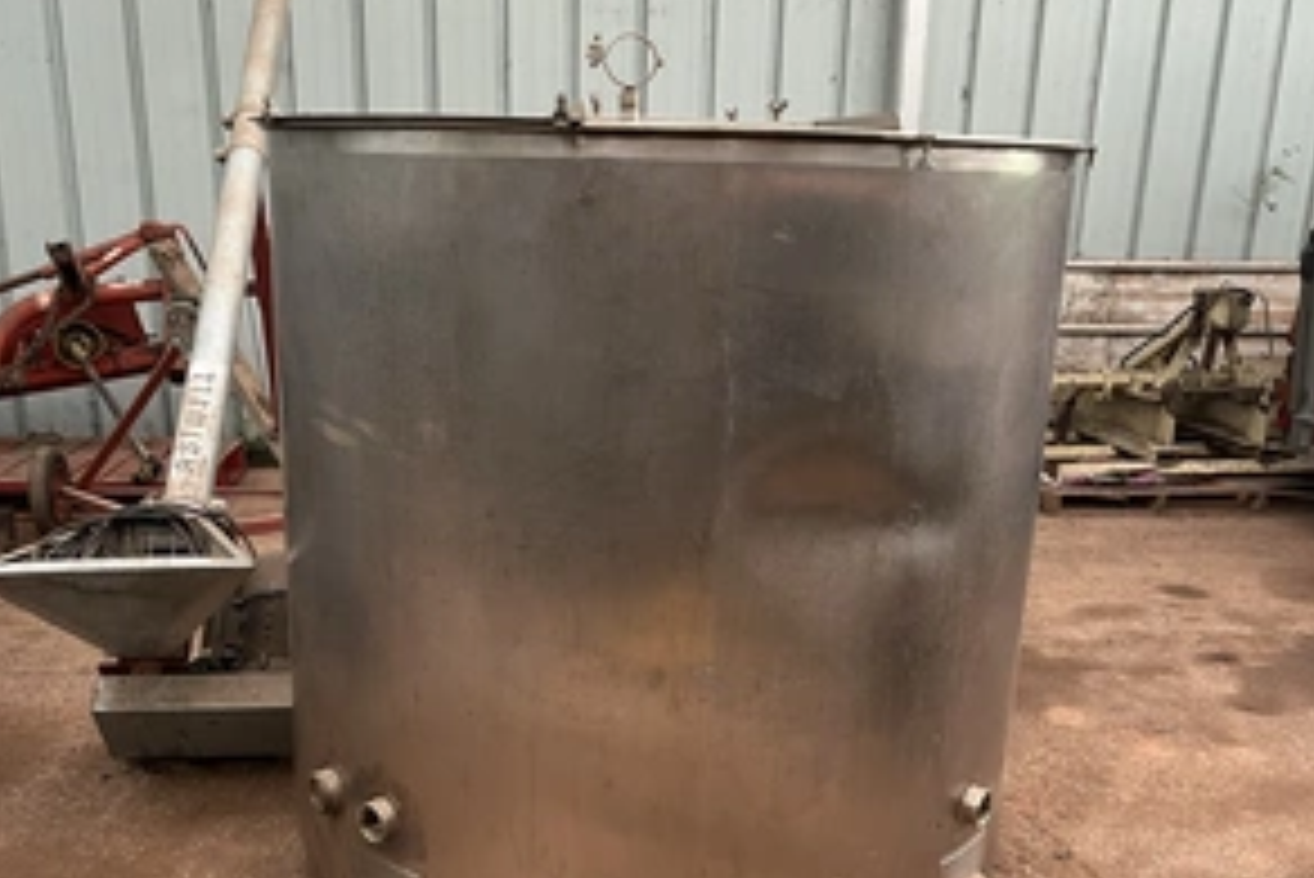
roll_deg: -1.5
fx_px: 1351
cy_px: 563
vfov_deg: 35.7
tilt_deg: -17.1
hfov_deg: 51.9
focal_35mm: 37
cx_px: 666
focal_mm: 5.1
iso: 125
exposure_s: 1/68
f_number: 1.6
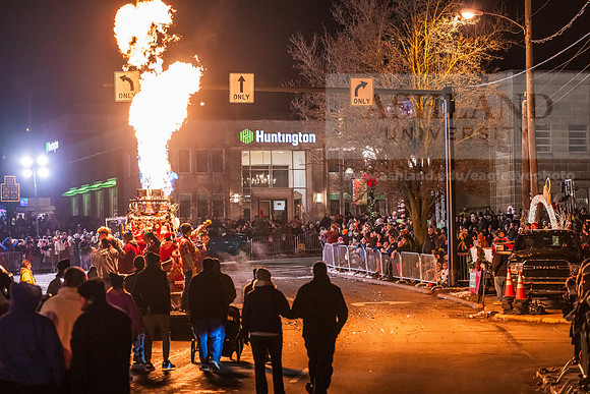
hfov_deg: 17.8
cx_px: 295
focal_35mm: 115
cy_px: 197
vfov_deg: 11.9
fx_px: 1885
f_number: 3.5
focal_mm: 115
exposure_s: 1/400
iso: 3200
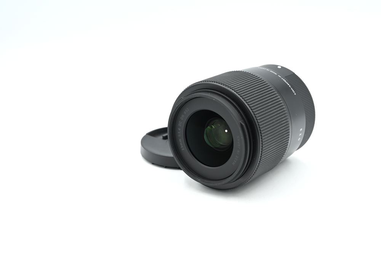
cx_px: 190
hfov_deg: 27.3
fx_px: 783
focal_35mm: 74
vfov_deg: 18.4
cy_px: 127
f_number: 11
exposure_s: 1/30
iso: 200
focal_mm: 74
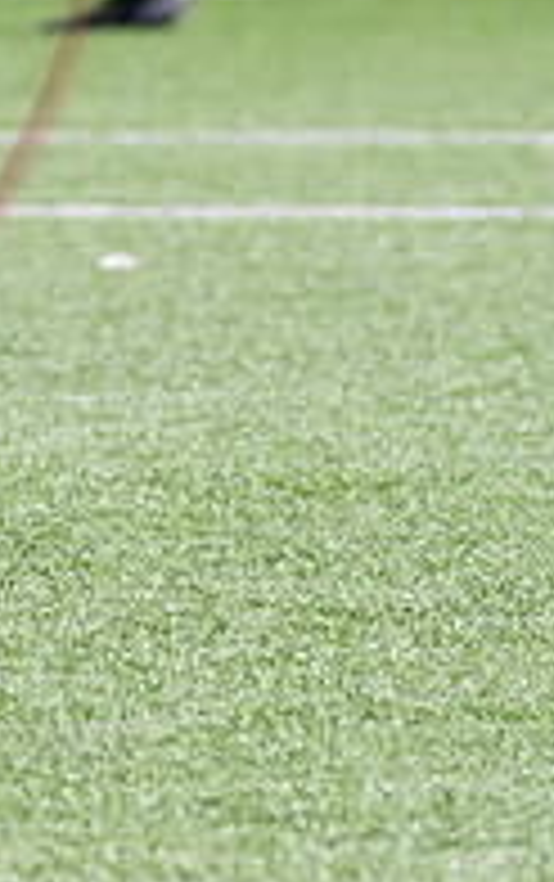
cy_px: 235
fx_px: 23749
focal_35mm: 986
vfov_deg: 2.1
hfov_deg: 1.3
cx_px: -597
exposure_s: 1/2500
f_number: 3.2
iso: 200
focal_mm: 135
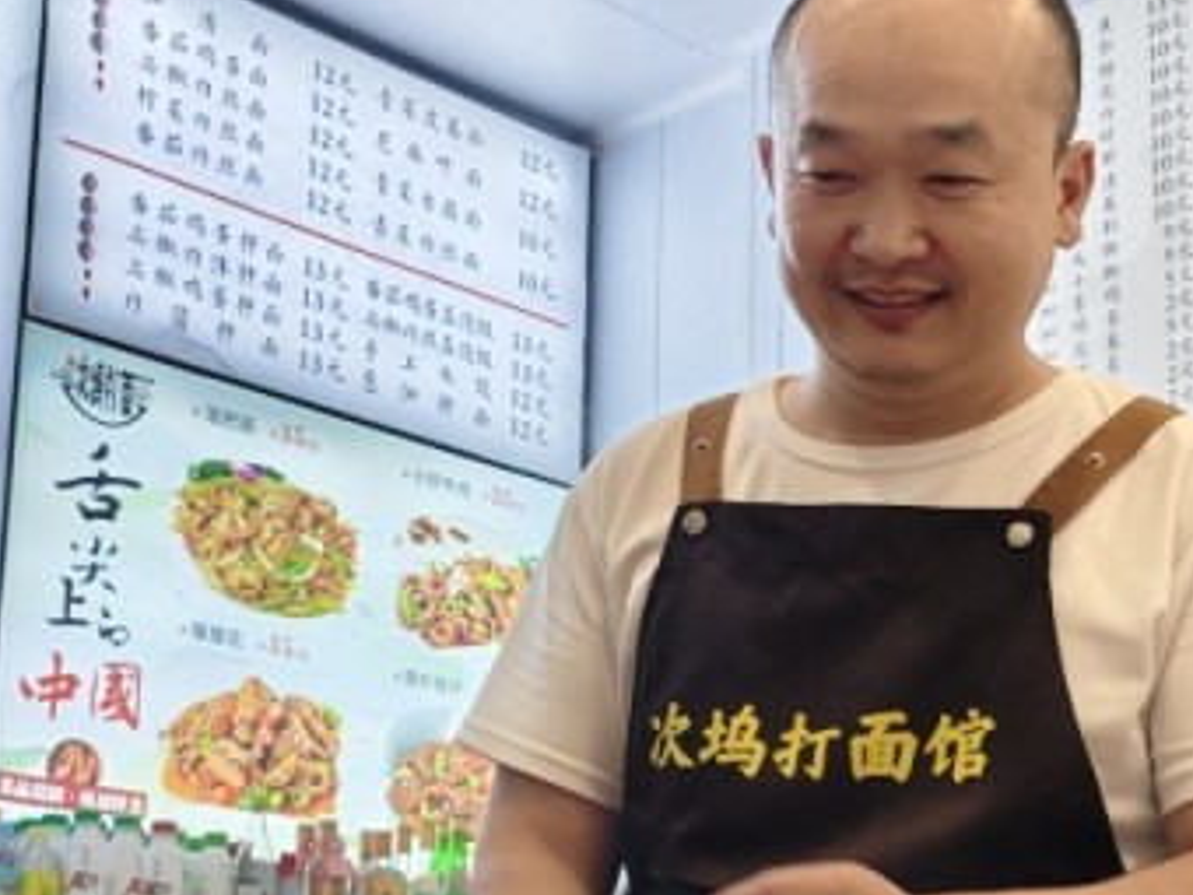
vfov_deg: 22.3
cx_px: 660
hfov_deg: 29.8
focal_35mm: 65
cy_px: 702
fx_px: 2240
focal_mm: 5.56
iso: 181
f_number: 1.88
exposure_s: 1/100
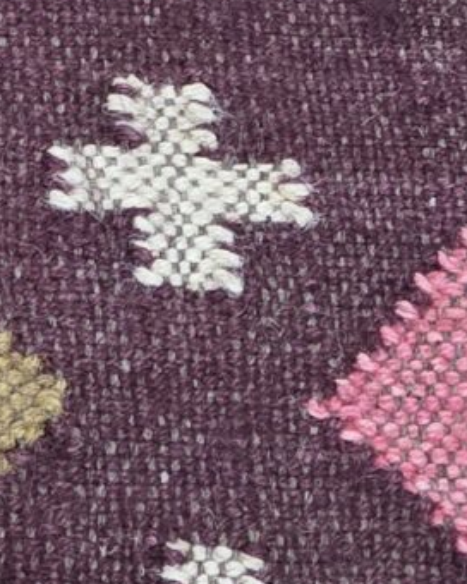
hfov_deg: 8.6
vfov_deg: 10.6
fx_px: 2920
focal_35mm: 169
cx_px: -505
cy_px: -520
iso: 800
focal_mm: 5.4
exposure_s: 1/100
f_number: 1.8
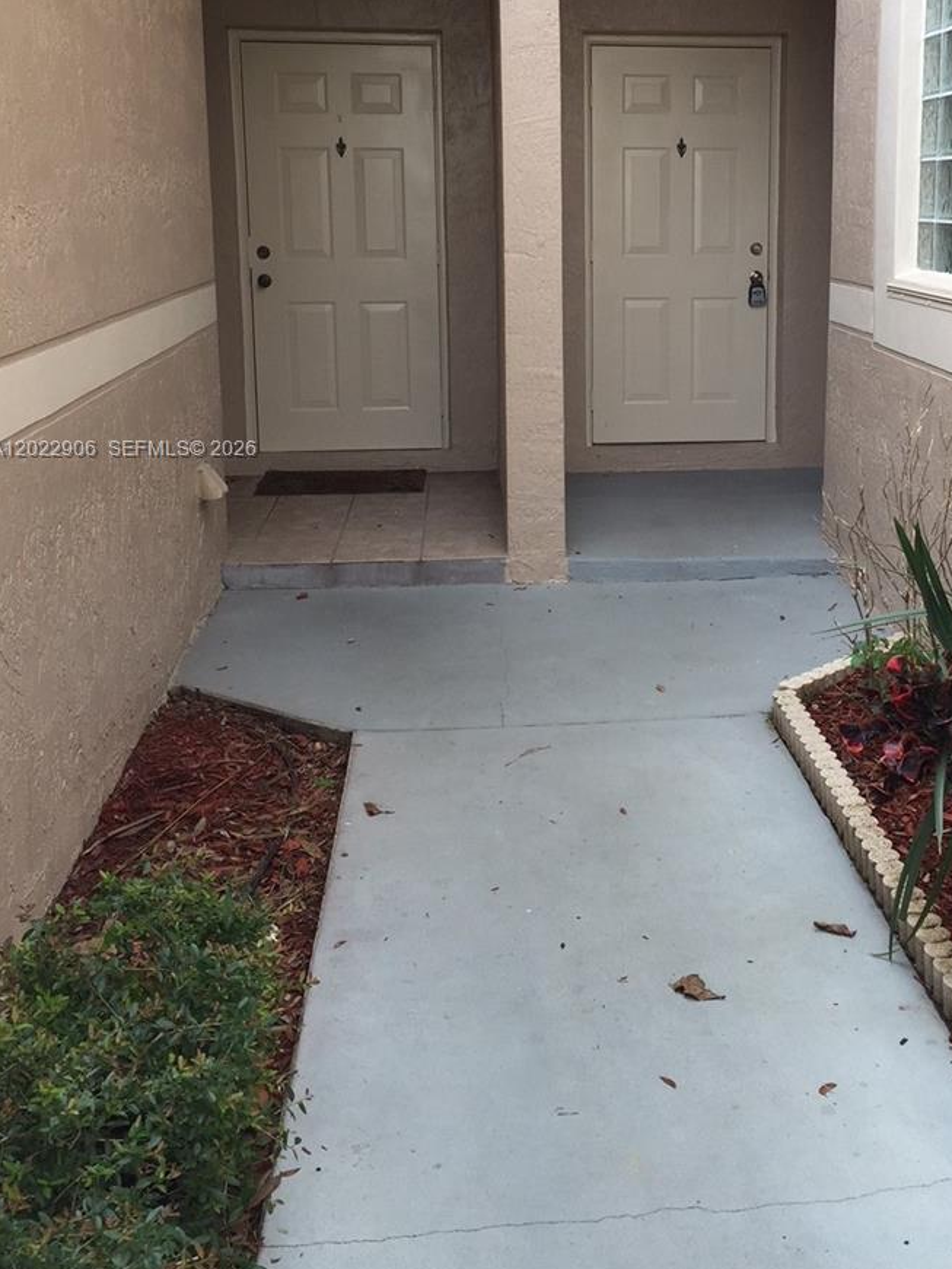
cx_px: 643
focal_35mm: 40
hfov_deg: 35.6
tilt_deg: -10.2
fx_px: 1466
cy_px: 451
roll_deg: +1.4
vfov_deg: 46.2
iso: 32
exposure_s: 1/273
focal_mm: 4.15
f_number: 2.2
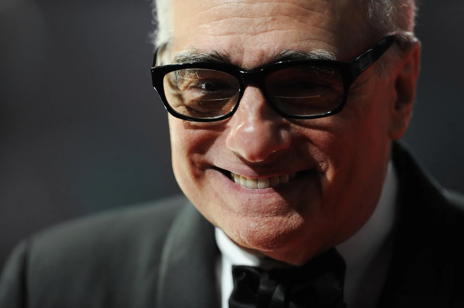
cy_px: 154
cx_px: 232
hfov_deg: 5.2
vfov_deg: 3.4
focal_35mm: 400
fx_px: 5151
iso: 1600
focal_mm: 400
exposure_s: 1/500
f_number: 2.8
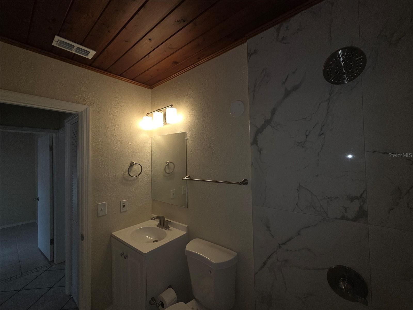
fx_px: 155
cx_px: 206
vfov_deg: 89.9
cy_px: 155
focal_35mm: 13
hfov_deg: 106.2
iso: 80
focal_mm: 2.2
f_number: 2.2
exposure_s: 1/120
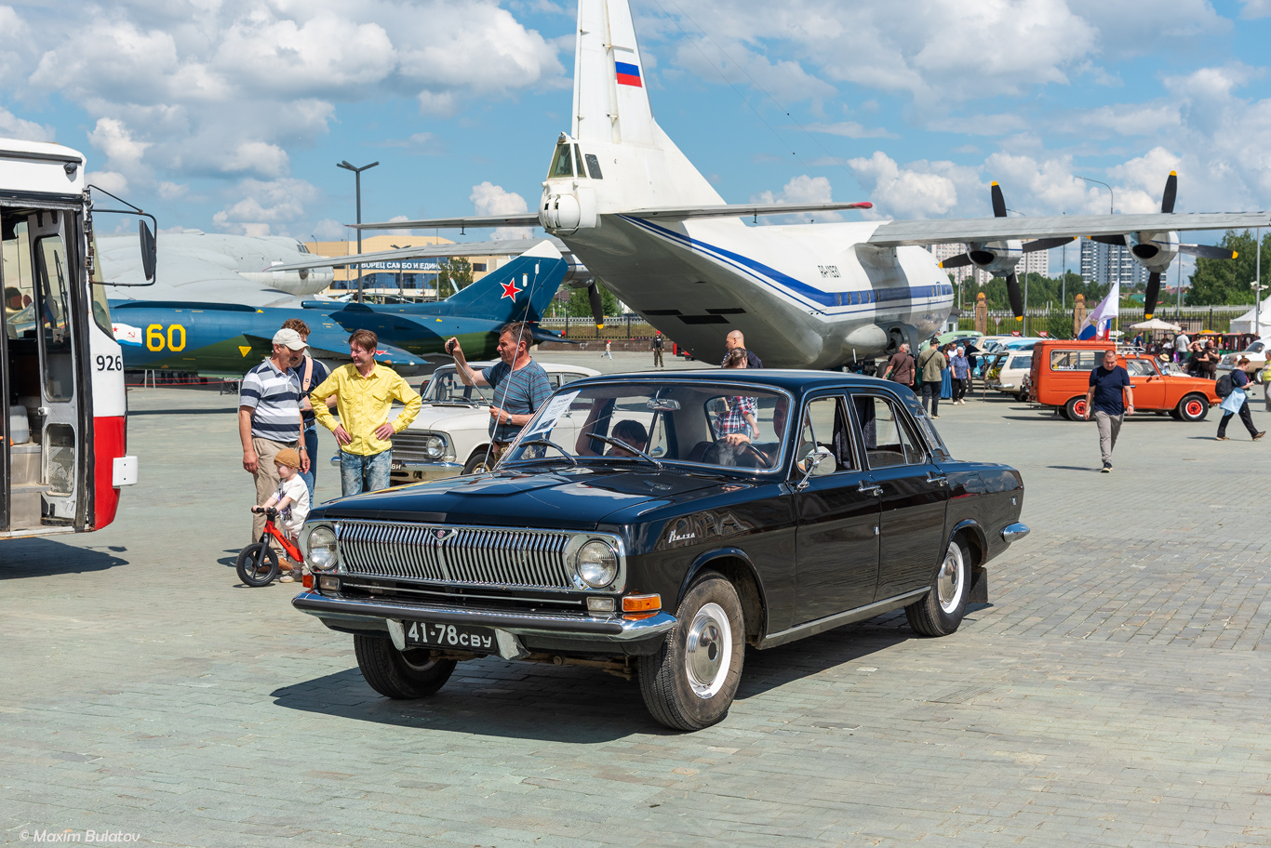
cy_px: 424
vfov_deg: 30.5
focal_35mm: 44
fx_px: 1554
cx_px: 636
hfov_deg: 44.5
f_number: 7.1
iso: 200
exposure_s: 1/1250
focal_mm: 44
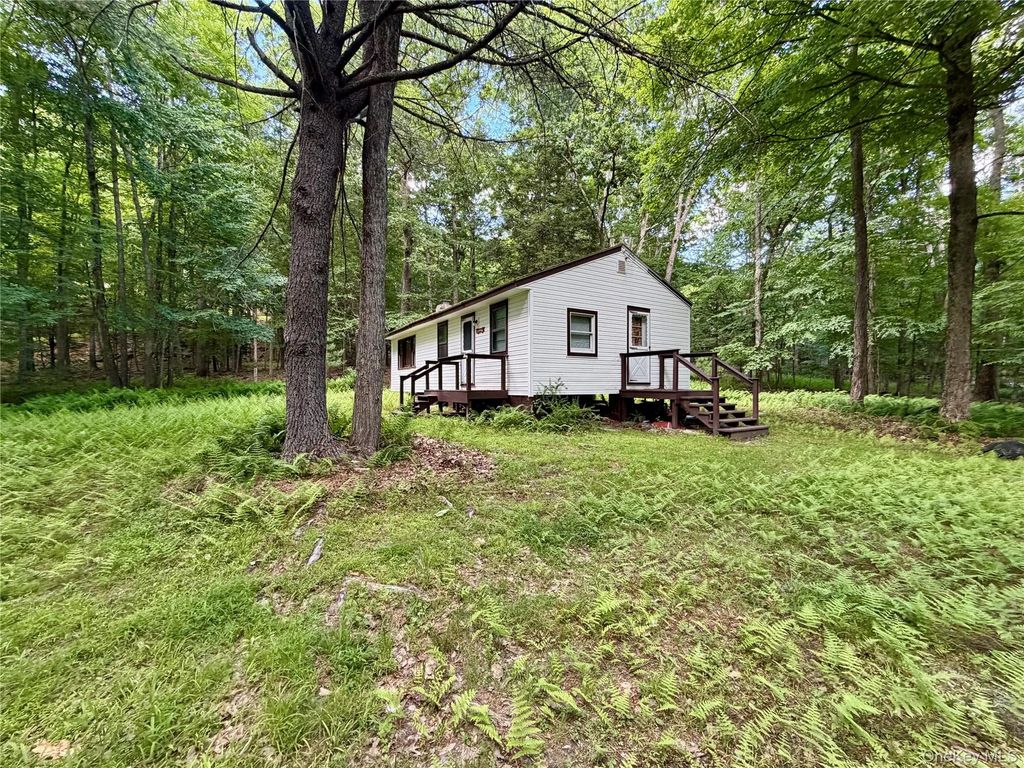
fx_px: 414
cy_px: 384
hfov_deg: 102.1
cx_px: 512
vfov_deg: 85.7
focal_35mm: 14
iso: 320
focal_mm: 2.22
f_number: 2.2
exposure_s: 1/94
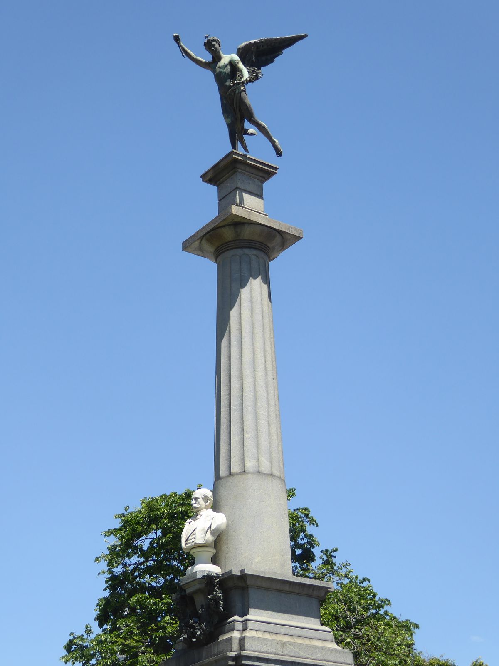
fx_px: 1442
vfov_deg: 26.0
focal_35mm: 75
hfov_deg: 19.6
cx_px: 250
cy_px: 333
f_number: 4.5
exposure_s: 1/400
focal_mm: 12.5
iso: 80
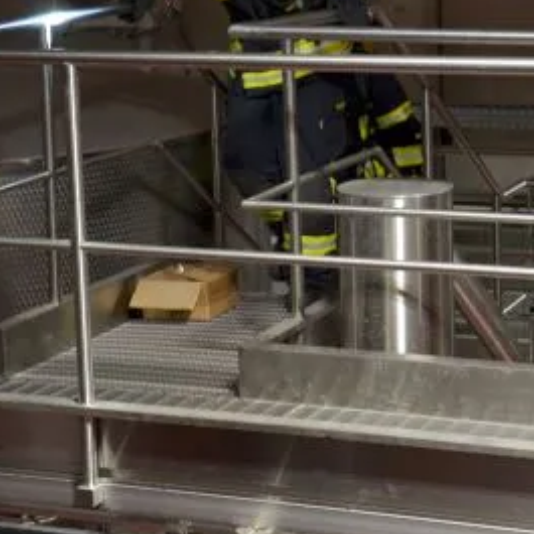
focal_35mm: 109
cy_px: 143
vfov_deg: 15.9
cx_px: 383
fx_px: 1903
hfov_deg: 15.9
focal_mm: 35
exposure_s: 1/50
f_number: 4.5
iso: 1600
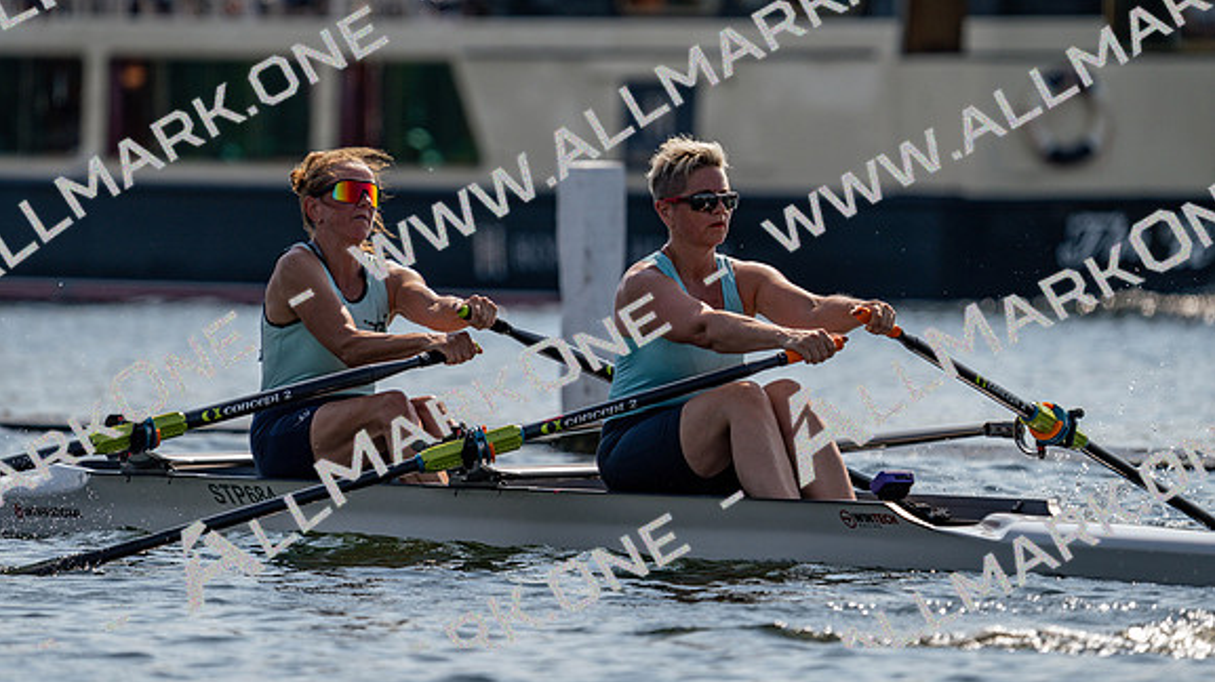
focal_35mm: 453
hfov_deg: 4.8
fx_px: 14588
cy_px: 287
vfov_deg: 2.7
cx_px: 609
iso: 160
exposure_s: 1/1600
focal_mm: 430
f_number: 6.3
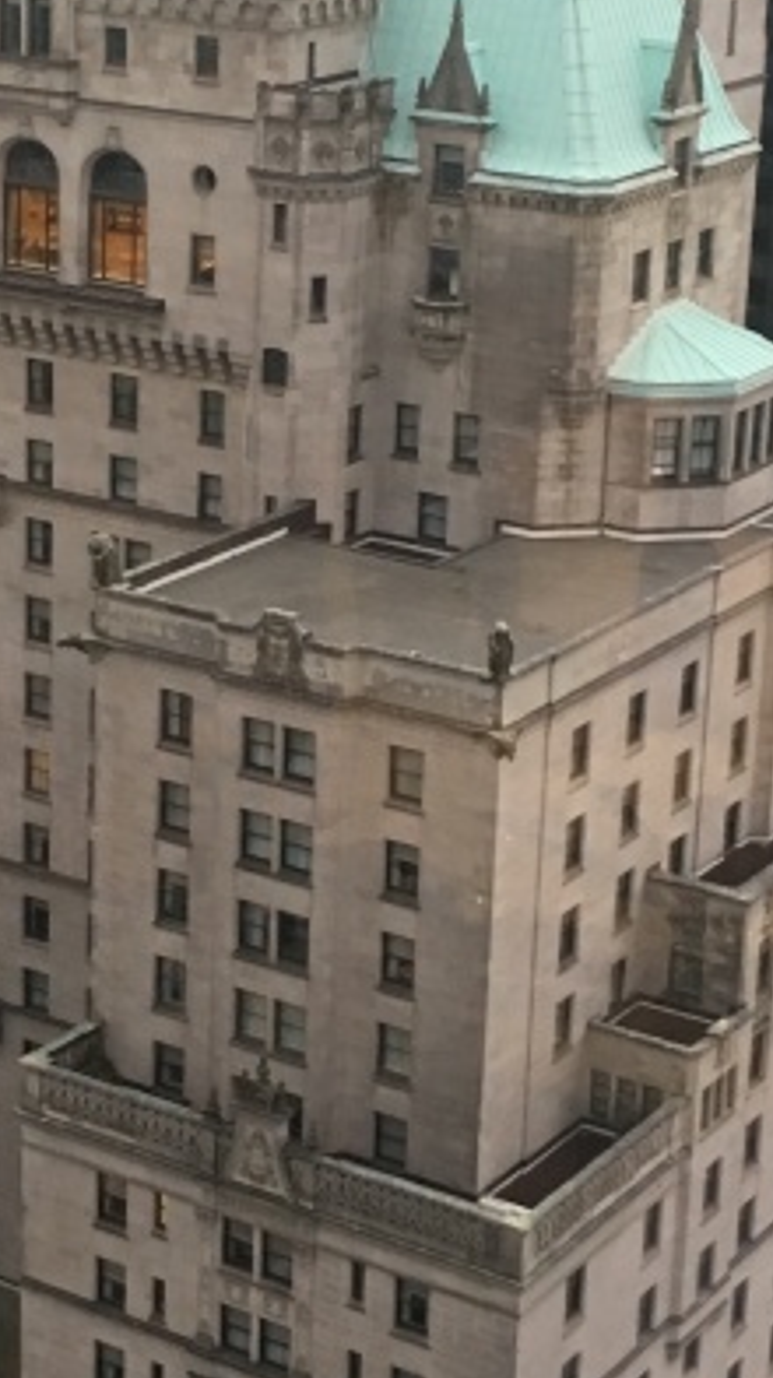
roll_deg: +0.1
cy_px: 640
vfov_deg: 24.7
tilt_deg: -18.9
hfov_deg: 13.9
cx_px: 84
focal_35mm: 86
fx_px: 3139
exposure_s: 1/30
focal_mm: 4.15
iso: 100
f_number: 2.2
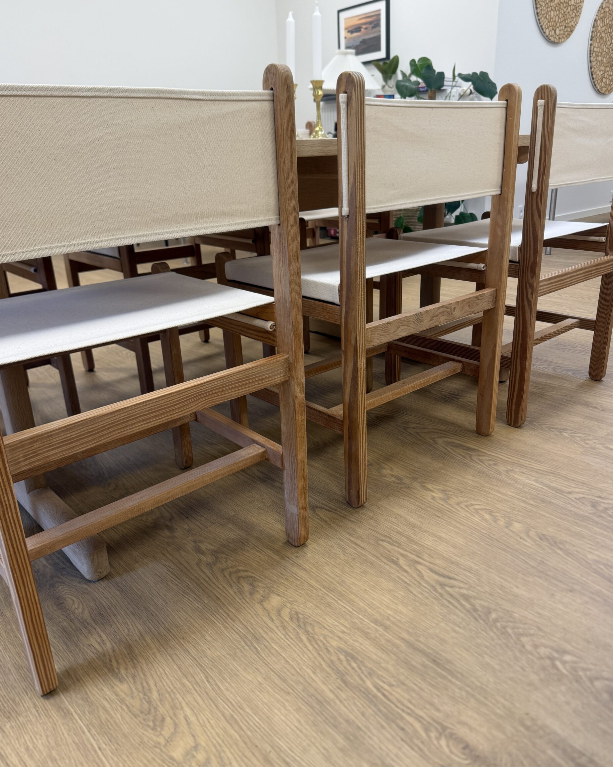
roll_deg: +0.9
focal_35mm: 26
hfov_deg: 54.9
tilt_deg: -19.4
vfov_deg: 66.0
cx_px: 307
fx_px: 590
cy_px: 377
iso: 100
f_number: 1.78
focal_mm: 6.76
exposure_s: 1/100
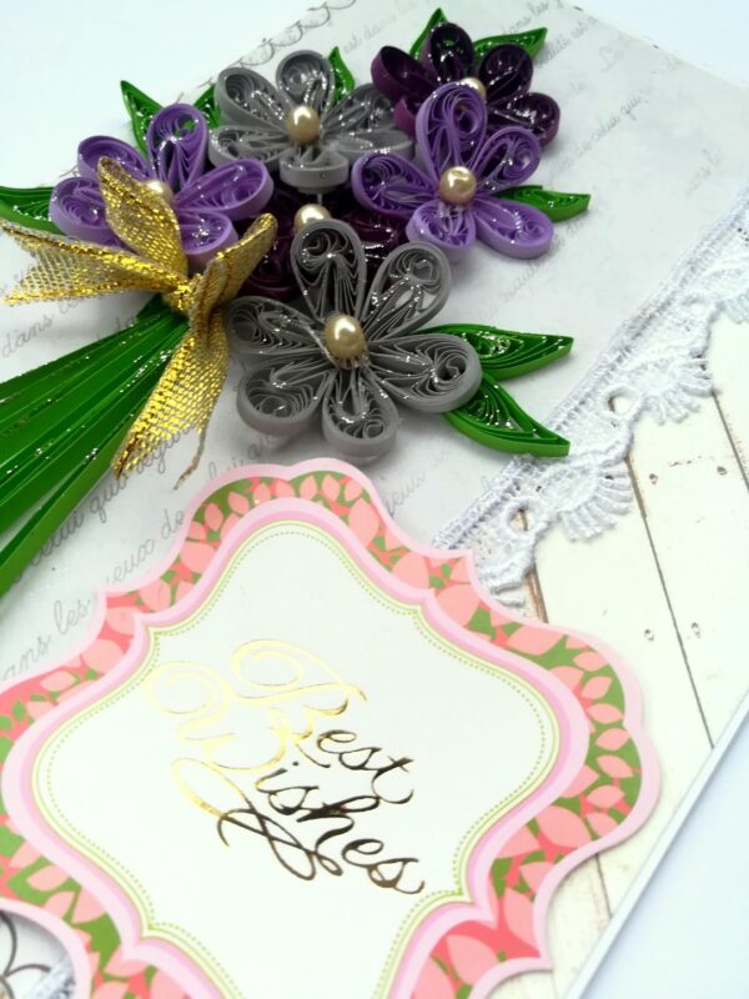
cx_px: 374
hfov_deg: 53.1
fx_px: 750
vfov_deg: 67.3
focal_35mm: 26
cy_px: 500
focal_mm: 3.83
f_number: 2.2
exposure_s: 1/50
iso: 64
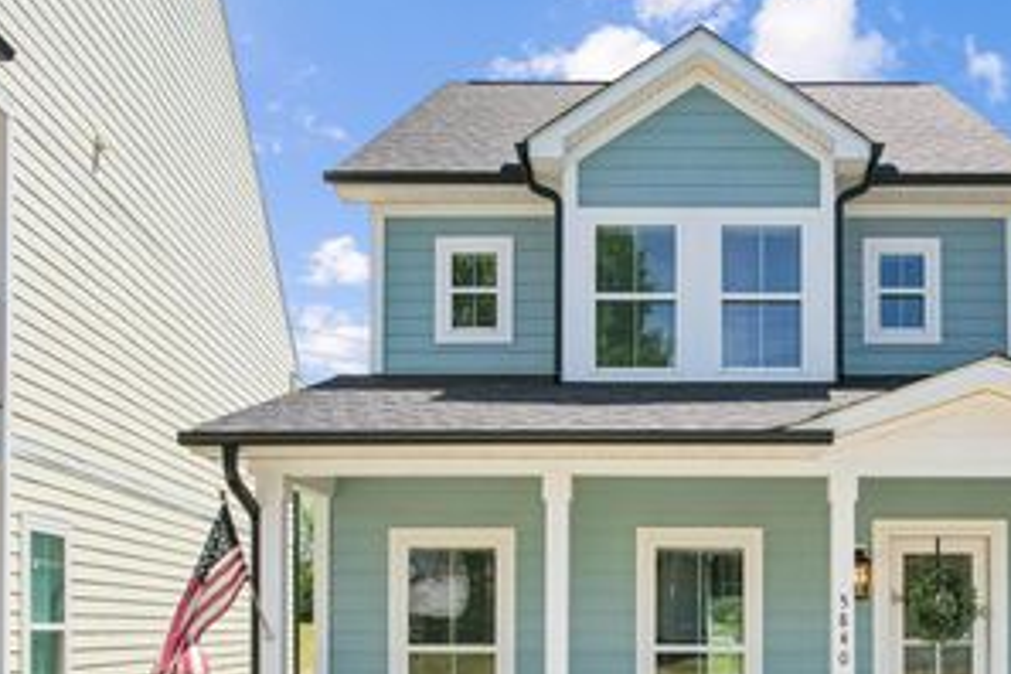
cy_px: 492
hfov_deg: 50.7
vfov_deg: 35.3
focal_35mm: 37
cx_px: 698
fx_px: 1039
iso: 150
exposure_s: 1/320
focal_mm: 8.4
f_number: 2.8
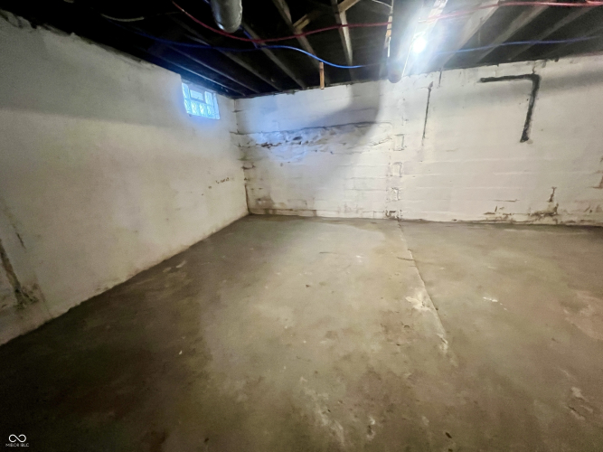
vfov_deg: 89.9
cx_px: 302
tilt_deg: -16.2
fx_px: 226
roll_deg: +4.0
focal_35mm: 13
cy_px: 226
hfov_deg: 106.2
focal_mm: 1.57
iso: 1000
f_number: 1.8
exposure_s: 1/40
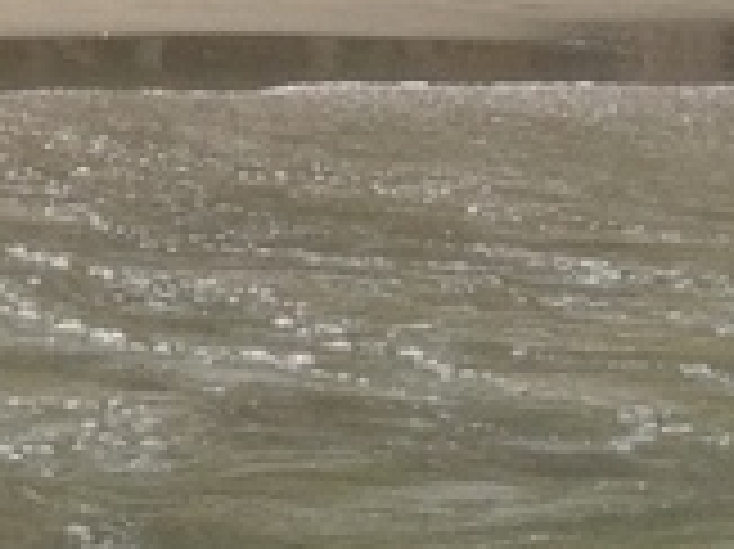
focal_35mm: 258
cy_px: -482
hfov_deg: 7.1
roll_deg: +1.5
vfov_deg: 5.6
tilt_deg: +0.9
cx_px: -1198
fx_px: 5467
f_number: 2.4
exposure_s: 1/1004
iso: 50
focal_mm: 4.28
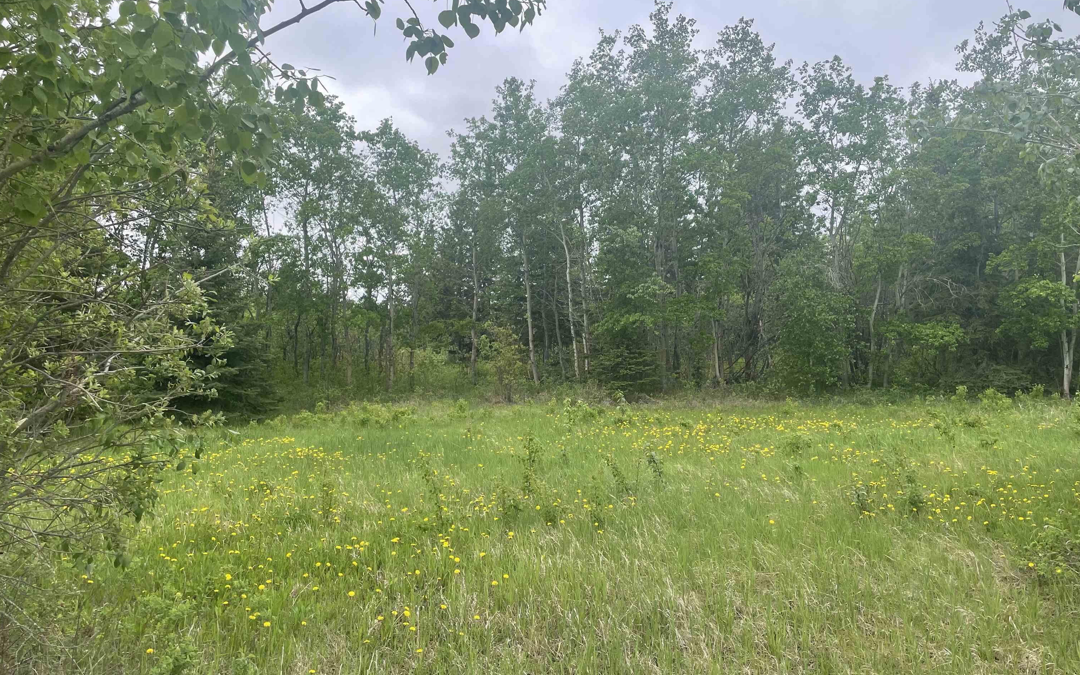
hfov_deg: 66.5
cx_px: 540
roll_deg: -1.1
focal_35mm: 28
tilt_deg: +4.4
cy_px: 344
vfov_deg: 44.5
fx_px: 824
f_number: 1.6
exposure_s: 1/1062
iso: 32
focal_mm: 4.2
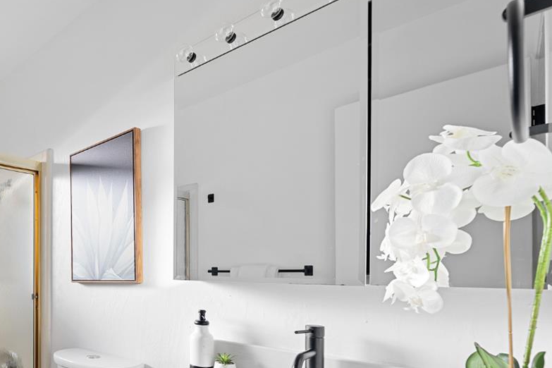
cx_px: 72
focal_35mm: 23
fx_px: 353
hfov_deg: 65.2
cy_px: 288
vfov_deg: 52.0
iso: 160
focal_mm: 12
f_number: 8
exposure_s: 1/20
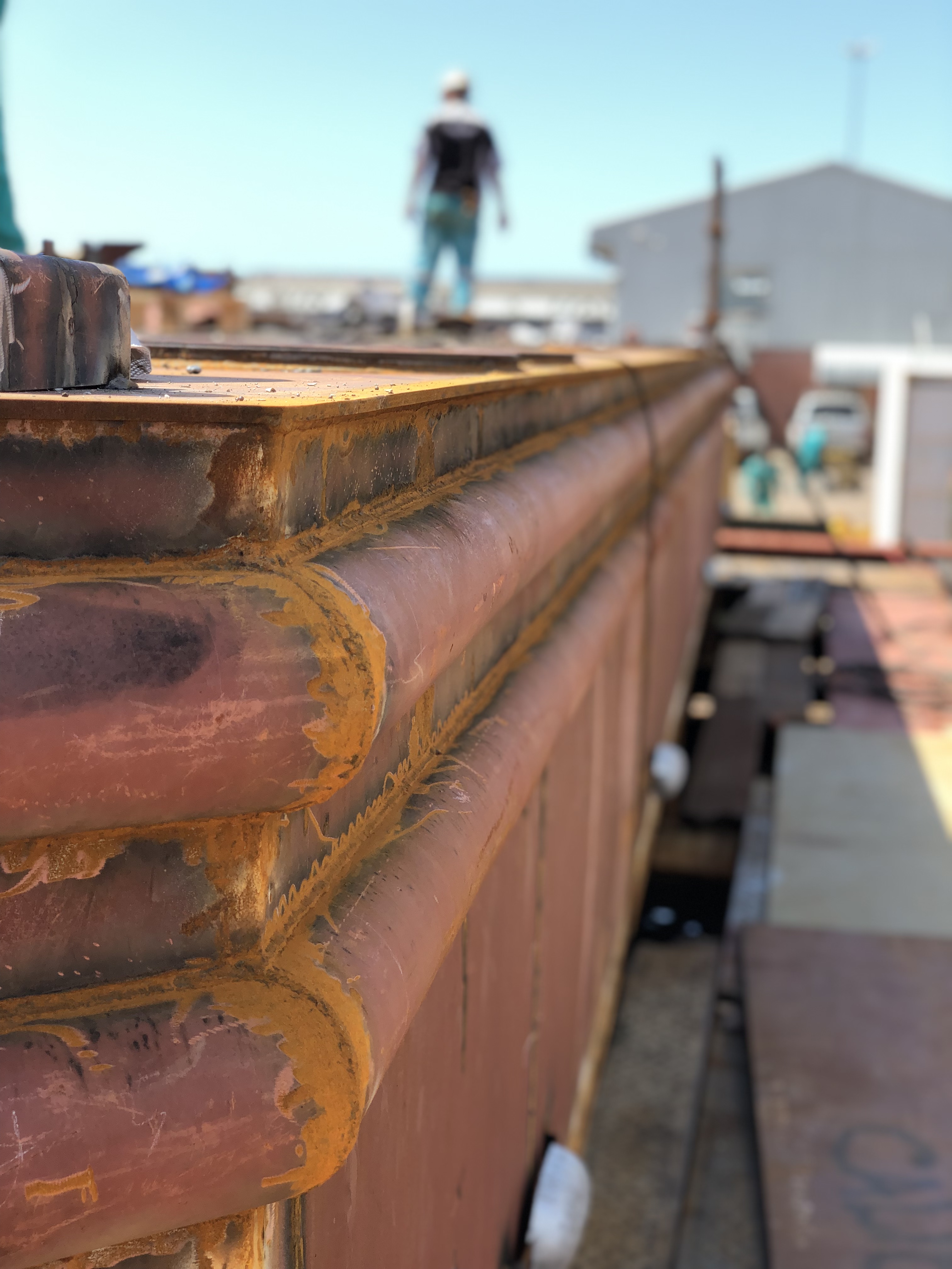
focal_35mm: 52
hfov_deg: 28.0
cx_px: 476
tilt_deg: -8.9
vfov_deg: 36.8
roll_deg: -1.7
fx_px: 1907
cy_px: 634
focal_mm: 6
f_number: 2.4
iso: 16
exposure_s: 1/333
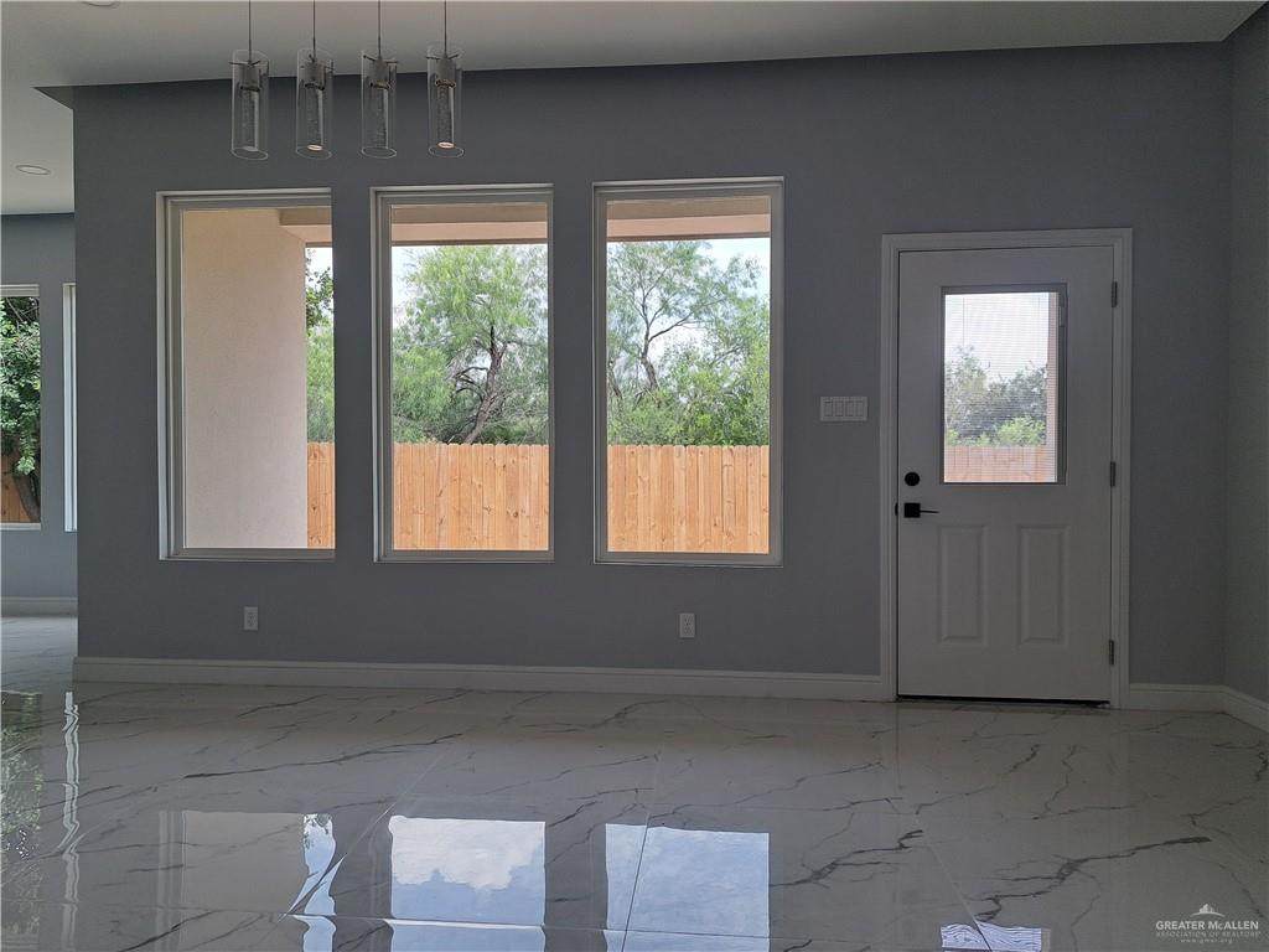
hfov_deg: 71.6
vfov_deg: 56.8
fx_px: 880
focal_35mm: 24
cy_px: 476
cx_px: 634
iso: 50
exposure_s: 1/161
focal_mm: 5.23
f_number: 1.8
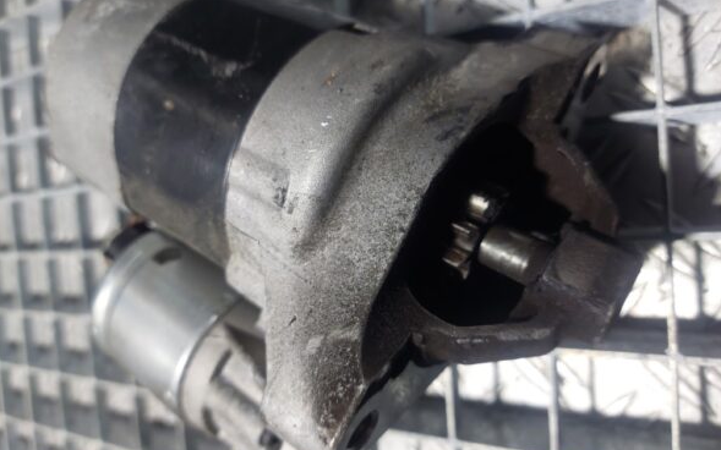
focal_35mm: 27
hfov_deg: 68.4
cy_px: 229
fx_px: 530
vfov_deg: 46.0
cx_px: 365
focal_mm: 5.23
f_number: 1.8
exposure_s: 1/50
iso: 200
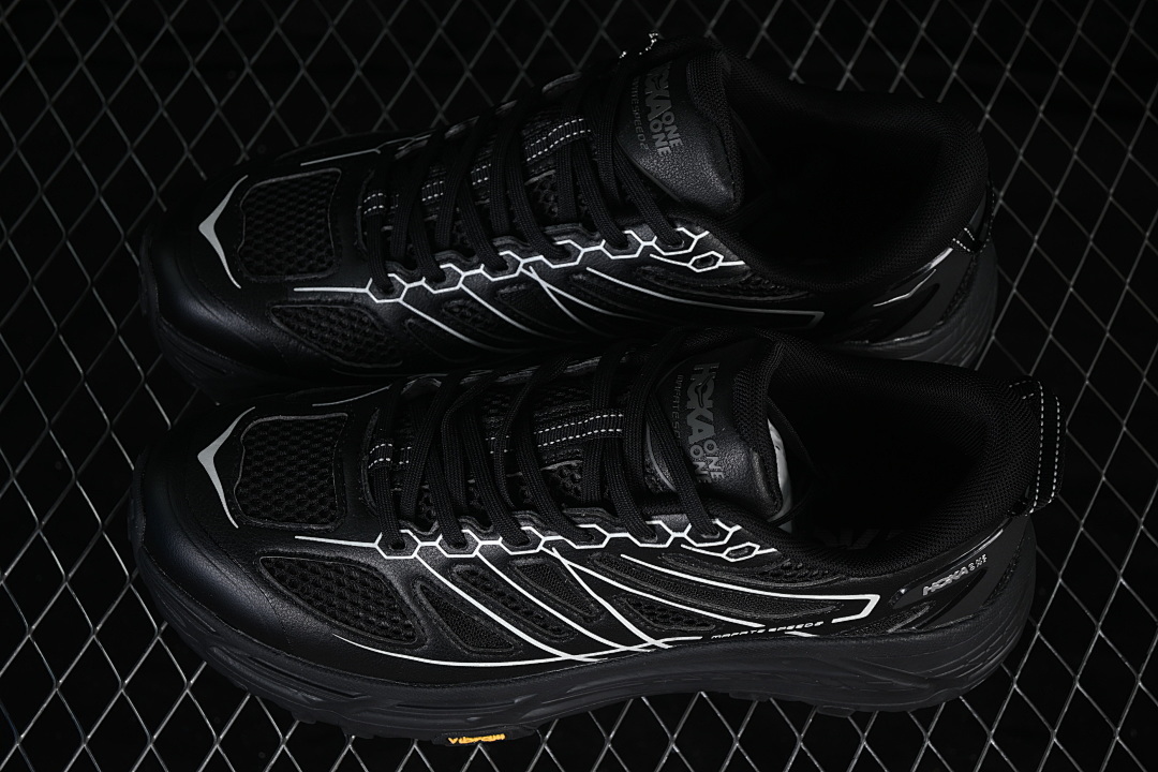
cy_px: 386
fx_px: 2412
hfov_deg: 27.0
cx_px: 579
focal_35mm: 75
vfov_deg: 18.2
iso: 160
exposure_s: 1/50
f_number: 6.3
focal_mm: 50
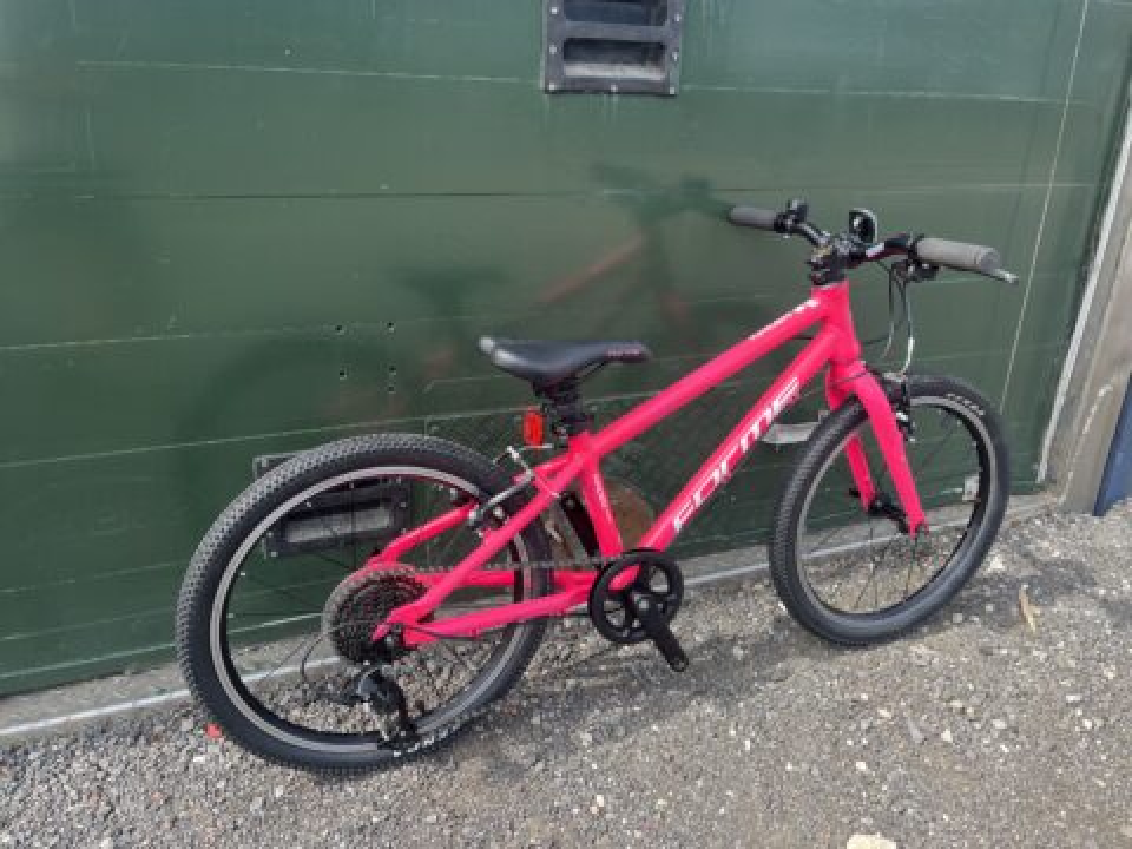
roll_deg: -1.9
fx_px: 850
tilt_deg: -20.4
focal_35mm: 26
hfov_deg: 67.3
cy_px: 424
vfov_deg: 53.1
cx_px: 566
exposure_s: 1/577
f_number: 1.6
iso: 50
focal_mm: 5.1
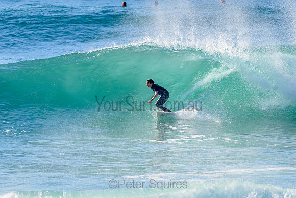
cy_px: 86
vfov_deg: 2.2
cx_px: 155
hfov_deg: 3.4
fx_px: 5043
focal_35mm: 613
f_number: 5.6
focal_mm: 500
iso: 250
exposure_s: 1/2000
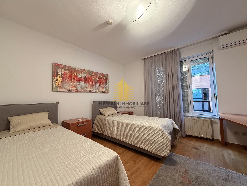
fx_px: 100
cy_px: 93
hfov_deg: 102.1
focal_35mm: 14
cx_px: 124
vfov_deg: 85.7
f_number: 2.2
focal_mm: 2.22
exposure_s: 1/100
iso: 250
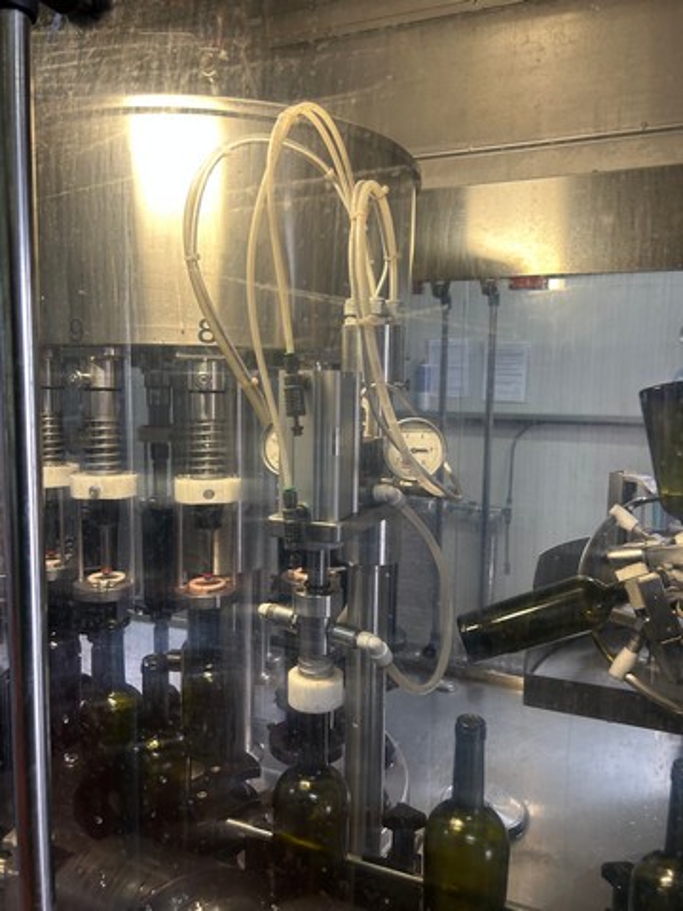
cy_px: 456
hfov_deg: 53.1
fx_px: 684
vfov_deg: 67.3
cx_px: 342
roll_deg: +0.3
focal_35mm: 26
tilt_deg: -6.3
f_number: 1.5
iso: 100
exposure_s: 1/50
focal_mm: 5.7
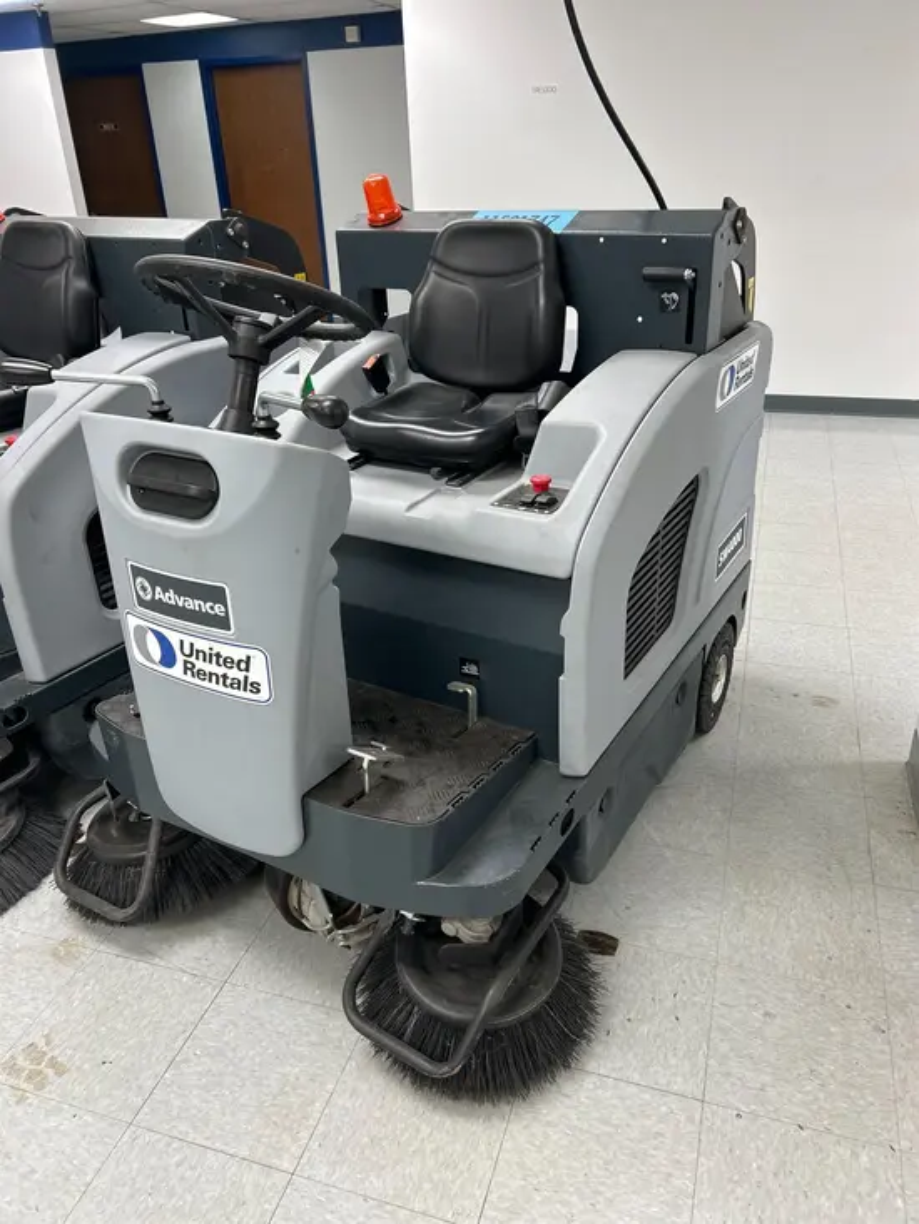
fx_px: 920
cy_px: 612
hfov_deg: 53.1
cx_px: 460
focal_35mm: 26
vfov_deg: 67.3
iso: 80
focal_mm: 5.7
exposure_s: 1/60
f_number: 1.5
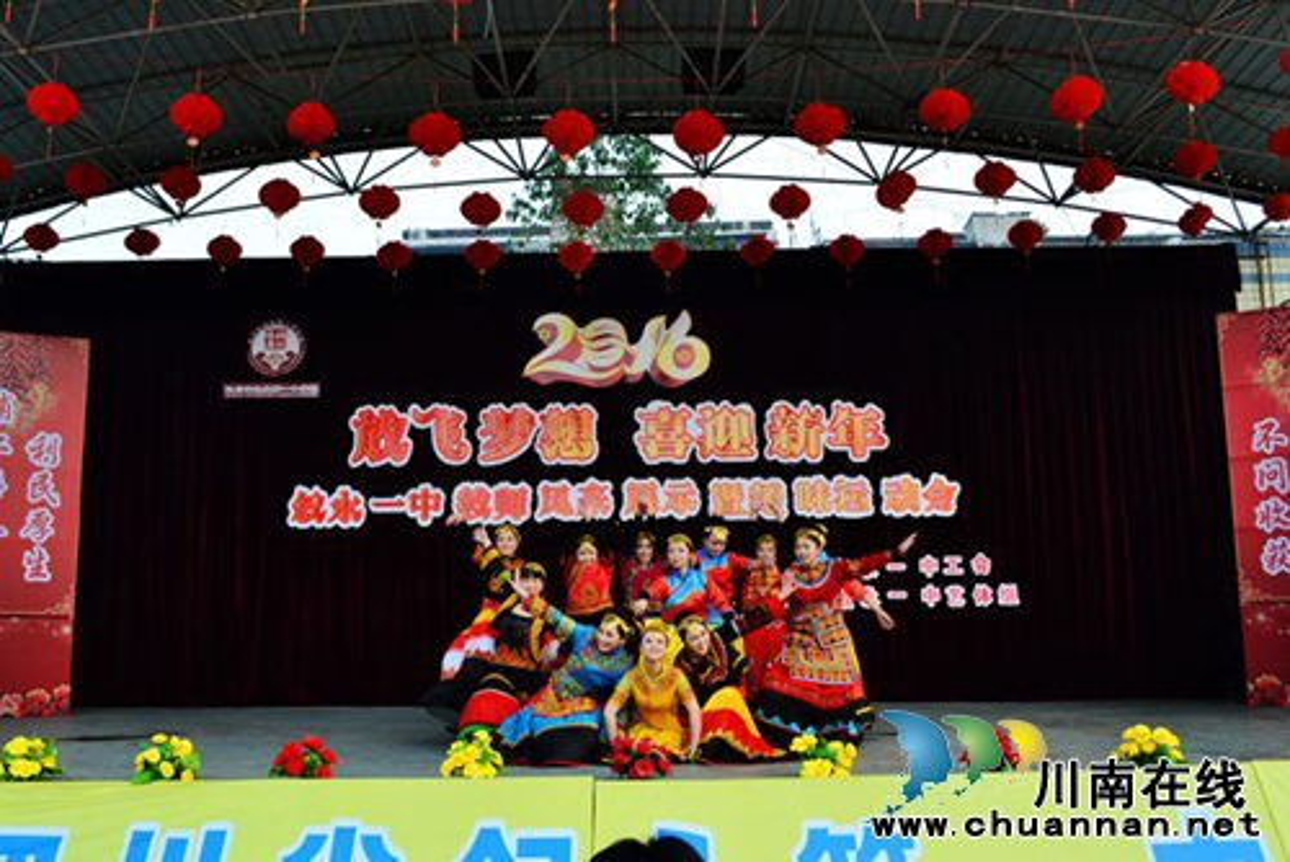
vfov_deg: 40.0
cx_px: 645
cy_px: 431
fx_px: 1183
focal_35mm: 33
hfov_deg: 57.2
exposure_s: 1/80
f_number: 8
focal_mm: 22
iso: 400
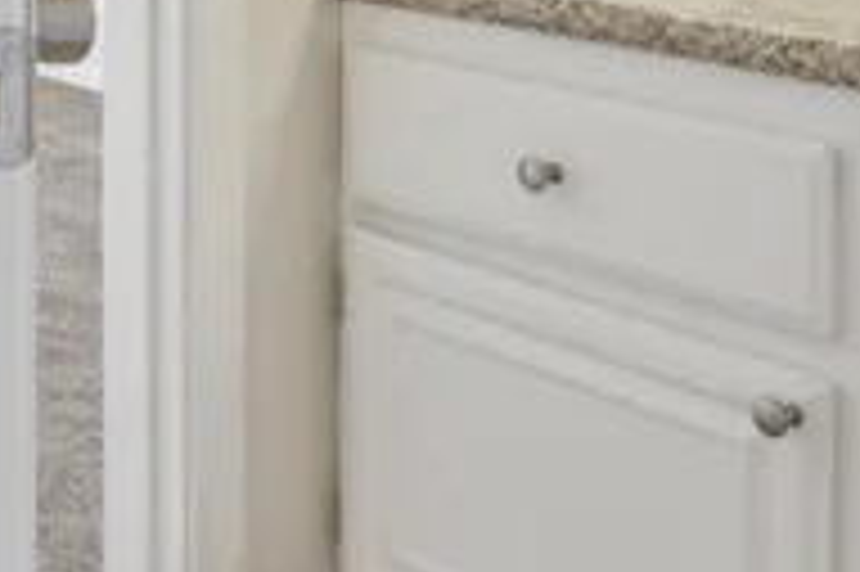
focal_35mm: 89
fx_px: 2117
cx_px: -473
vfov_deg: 14.5
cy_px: -259
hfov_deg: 19.6
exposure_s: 1/2
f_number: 9
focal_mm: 16.5
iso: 100
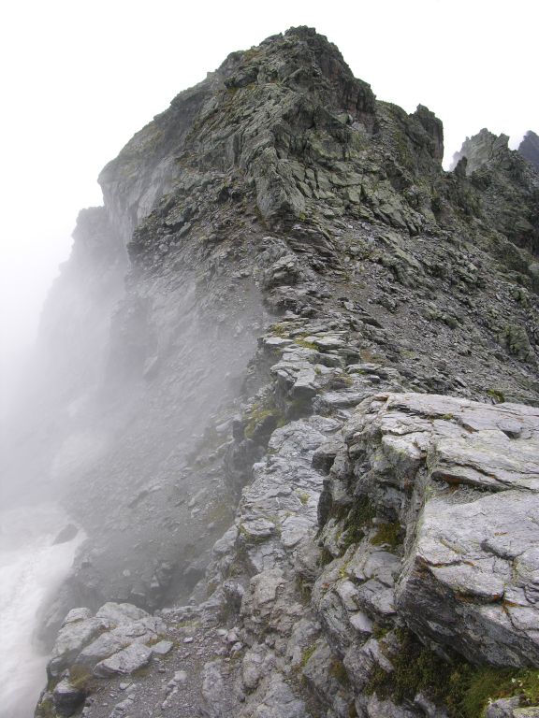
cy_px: 359
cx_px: 270
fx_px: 727
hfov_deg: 40.7
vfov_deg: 52.6
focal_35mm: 35
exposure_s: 1/194
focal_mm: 8.9
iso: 50
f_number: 5.6
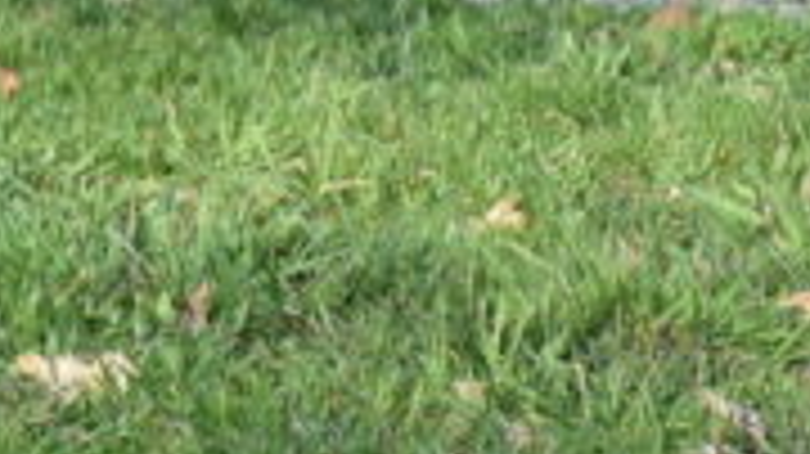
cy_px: -375
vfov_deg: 2.9
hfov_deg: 5.1
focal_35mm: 412
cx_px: 1854
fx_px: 8844
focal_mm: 46
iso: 200
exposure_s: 1/250
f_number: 8
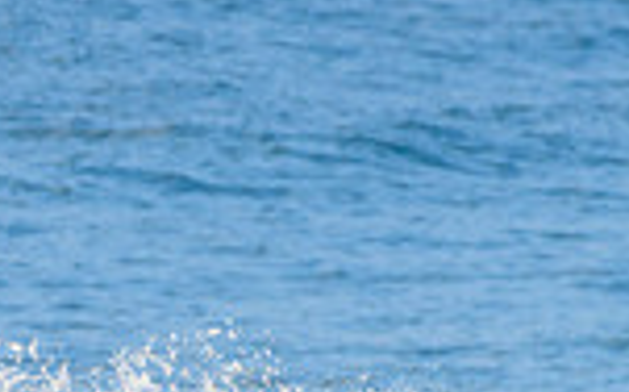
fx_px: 41044
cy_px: 603
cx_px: 217
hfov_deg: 0.9
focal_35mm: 2397
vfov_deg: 0.5
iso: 200
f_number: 5.6
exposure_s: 1/1250
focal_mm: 500
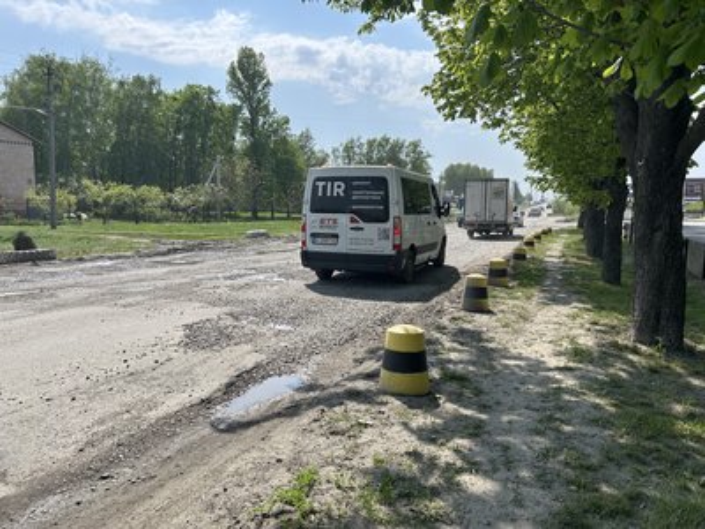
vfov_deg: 53.1
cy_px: 264
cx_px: 352
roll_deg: -0.8
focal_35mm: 26
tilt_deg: -6.8
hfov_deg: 67.3
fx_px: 530
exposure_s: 1/3571
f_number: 1.5
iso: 50
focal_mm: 5.7
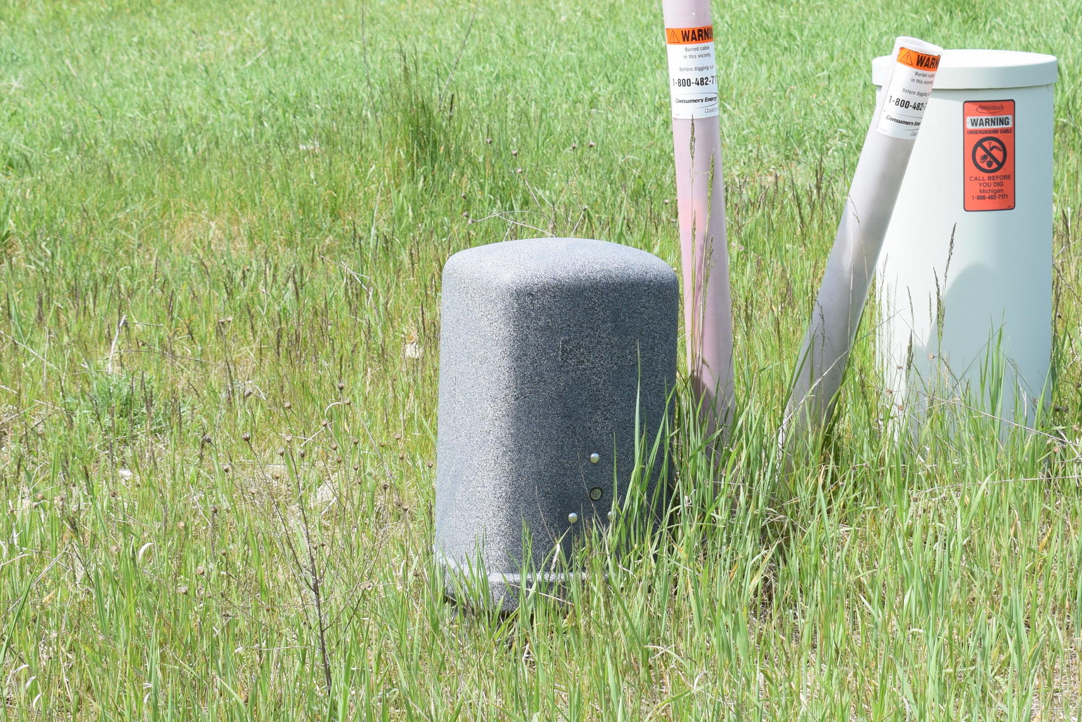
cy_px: 261
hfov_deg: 19.4
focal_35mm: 105
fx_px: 3156
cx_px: 647
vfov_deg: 13.0
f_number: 8
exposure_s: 1/250
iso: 250
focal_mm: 40
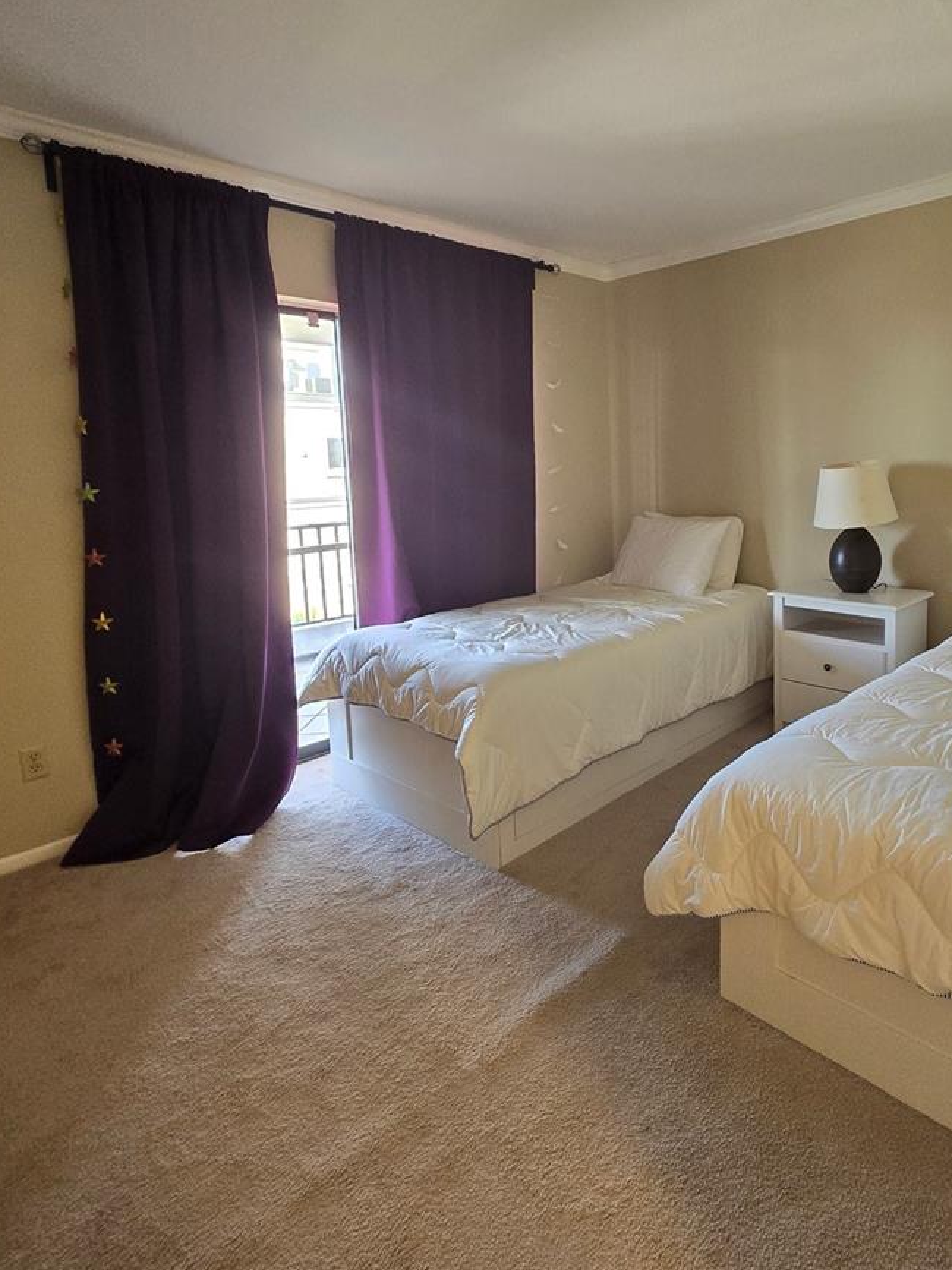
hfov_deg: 69.9
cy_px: 543
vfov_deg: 87.2
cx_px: 618
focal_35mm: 18
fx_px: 660
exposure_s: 1/60
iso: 320
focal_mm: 2.2
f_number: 2.2
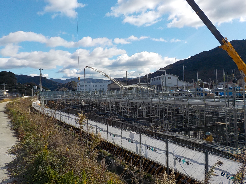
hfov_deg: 60.0
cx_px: 123
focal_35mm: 30
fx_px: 213
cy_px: 92
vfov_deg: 46.8
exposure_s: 1/1600
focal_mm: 4.1
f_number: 3.3
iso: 125
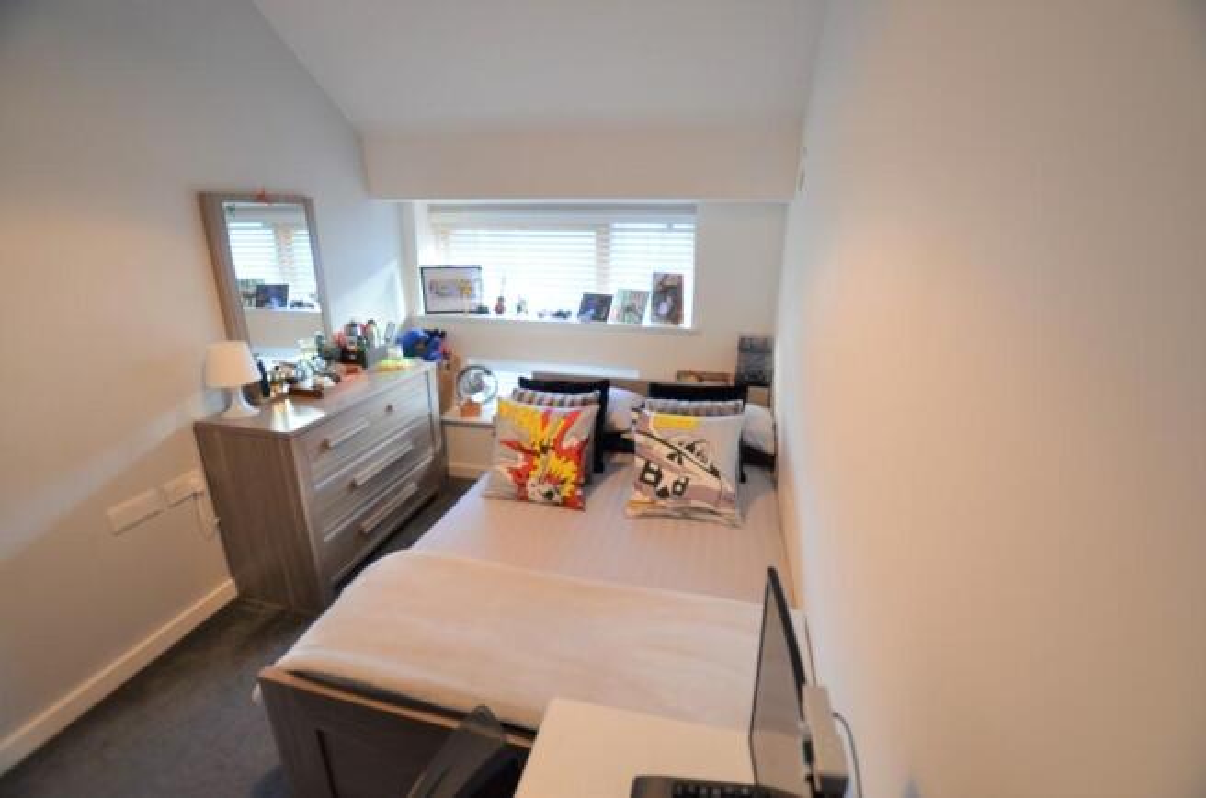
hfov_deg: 100.5
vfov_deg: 77.0
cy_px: 399
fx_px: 501
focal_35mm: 15
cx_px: 603
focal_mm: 10
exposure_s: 1/25
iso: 400
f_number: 3.5
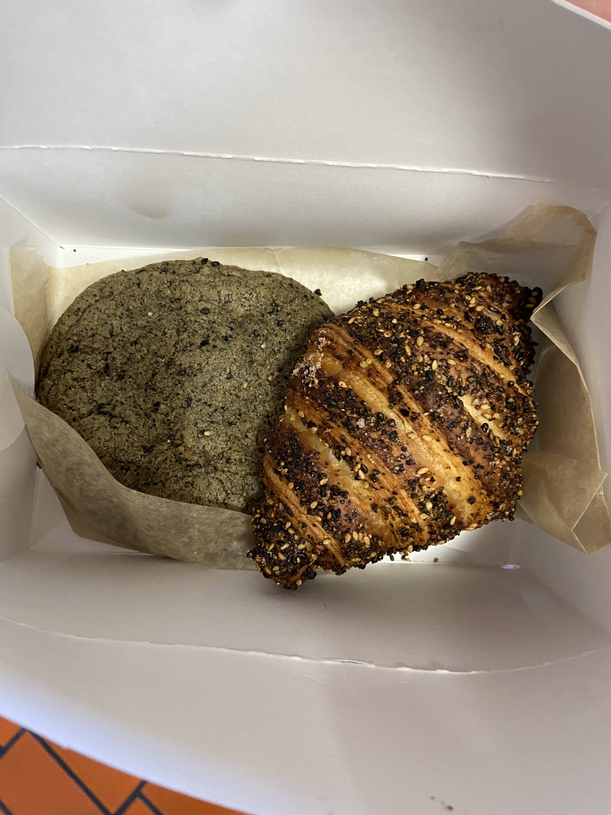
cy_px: 408
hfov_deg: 53.1
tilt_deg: -64.6
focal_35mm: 26
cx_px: 306
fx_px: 612
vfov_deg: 67.3
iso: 250
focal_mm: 4.25
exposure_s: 1/60
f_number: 1.8
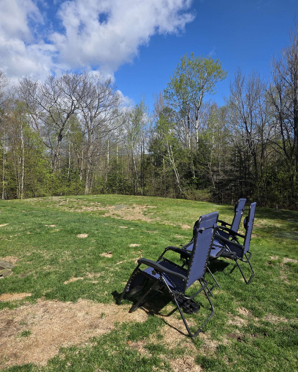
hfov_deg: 58.8
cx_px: 149
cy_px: 182
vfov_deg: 70.3
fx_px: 265
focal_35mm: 24
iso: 80
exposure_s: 1/6150
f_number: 1.7
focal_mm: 6.25
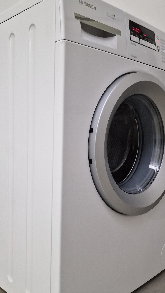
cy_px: 148
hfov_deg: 34.6
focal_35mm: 34
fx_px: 265
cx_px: 74
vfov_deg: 58.0
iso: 500
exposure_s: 1/100
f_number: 1.8
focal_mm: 6.4
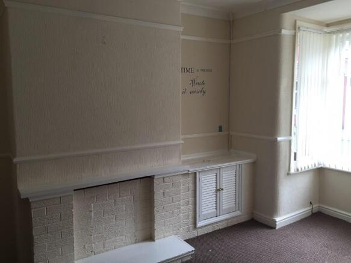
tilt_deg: -7.3
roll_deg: -0.1
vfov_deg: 48.2
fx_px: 294
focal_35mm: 29
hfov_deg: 61.7
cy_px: 132
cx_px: 176
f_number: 2.2
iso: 40
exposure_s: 1/100
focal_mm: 4.15
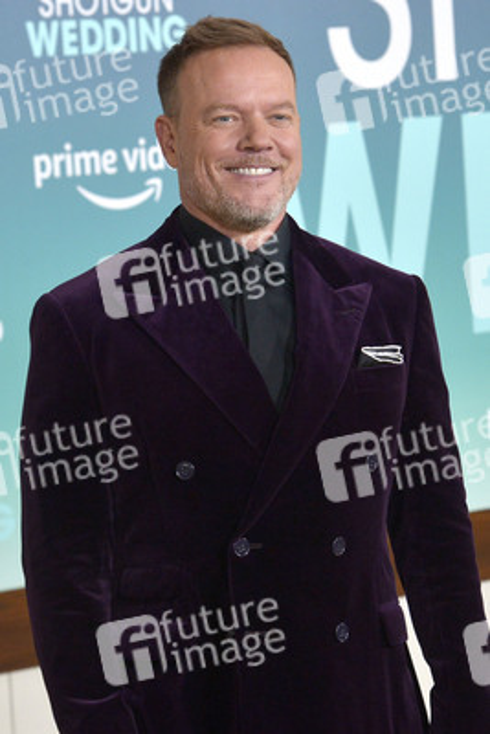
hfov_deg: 12.2
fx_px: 2285
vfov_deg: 18.3
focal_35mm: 112
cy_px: 367
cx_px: 245
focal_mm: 112
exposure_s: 1/320
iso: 2000
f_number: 6.3
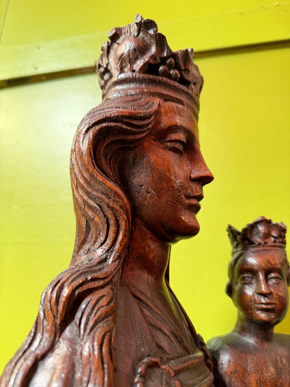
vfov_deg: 71.6
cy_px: 194
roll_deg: -0.1
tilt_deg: +19.1
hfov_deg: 56.8
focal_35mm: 24
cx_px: 145
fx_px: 268
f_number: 1.78
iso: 400
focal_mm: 6.76
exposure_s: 1/50
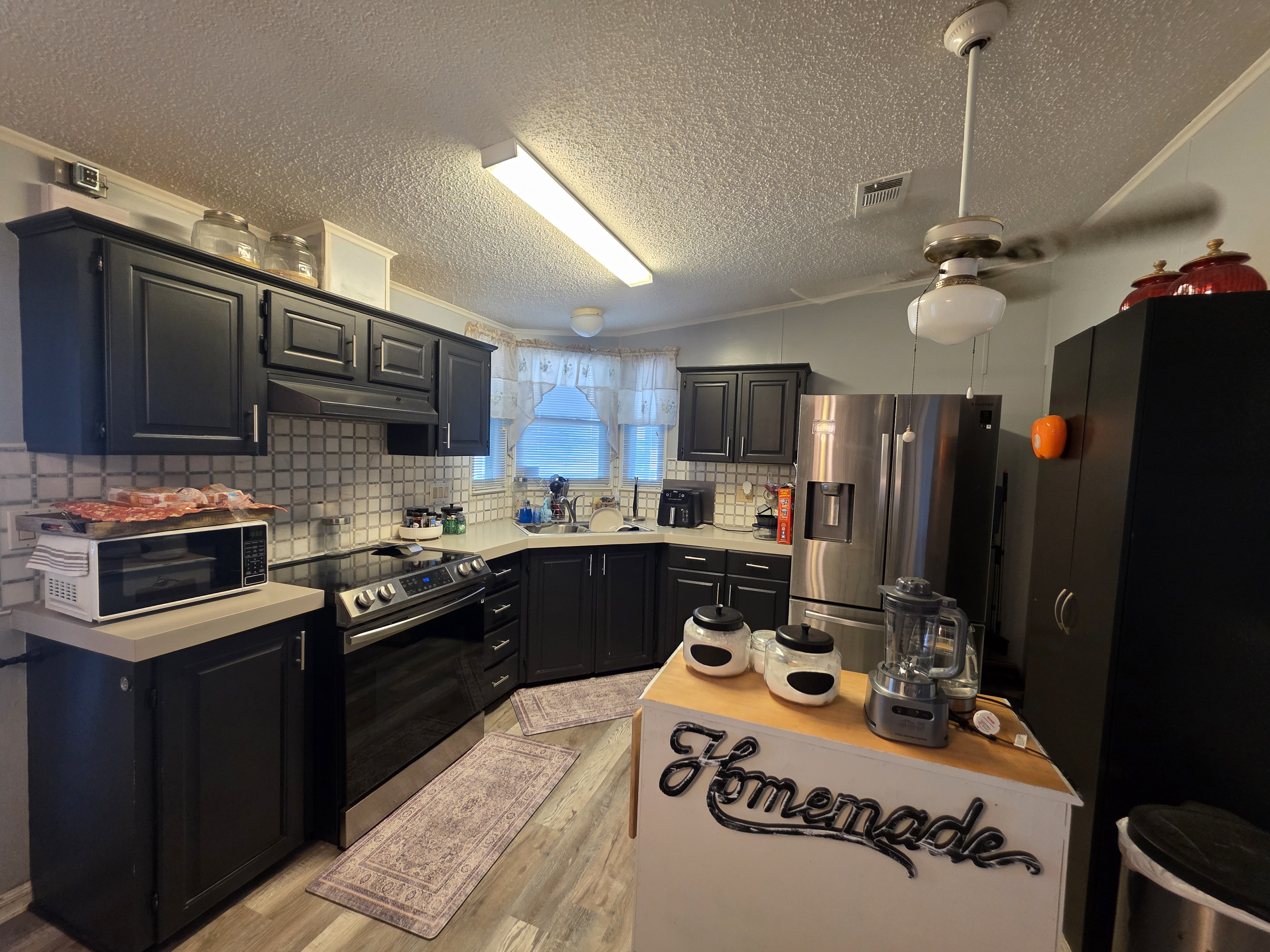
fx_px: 477
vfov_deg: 89.9
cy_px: 476
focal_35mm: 13
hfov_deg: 106.2
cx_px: 635
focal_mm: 2.2
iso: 320
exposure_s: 1/60
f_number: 1.9
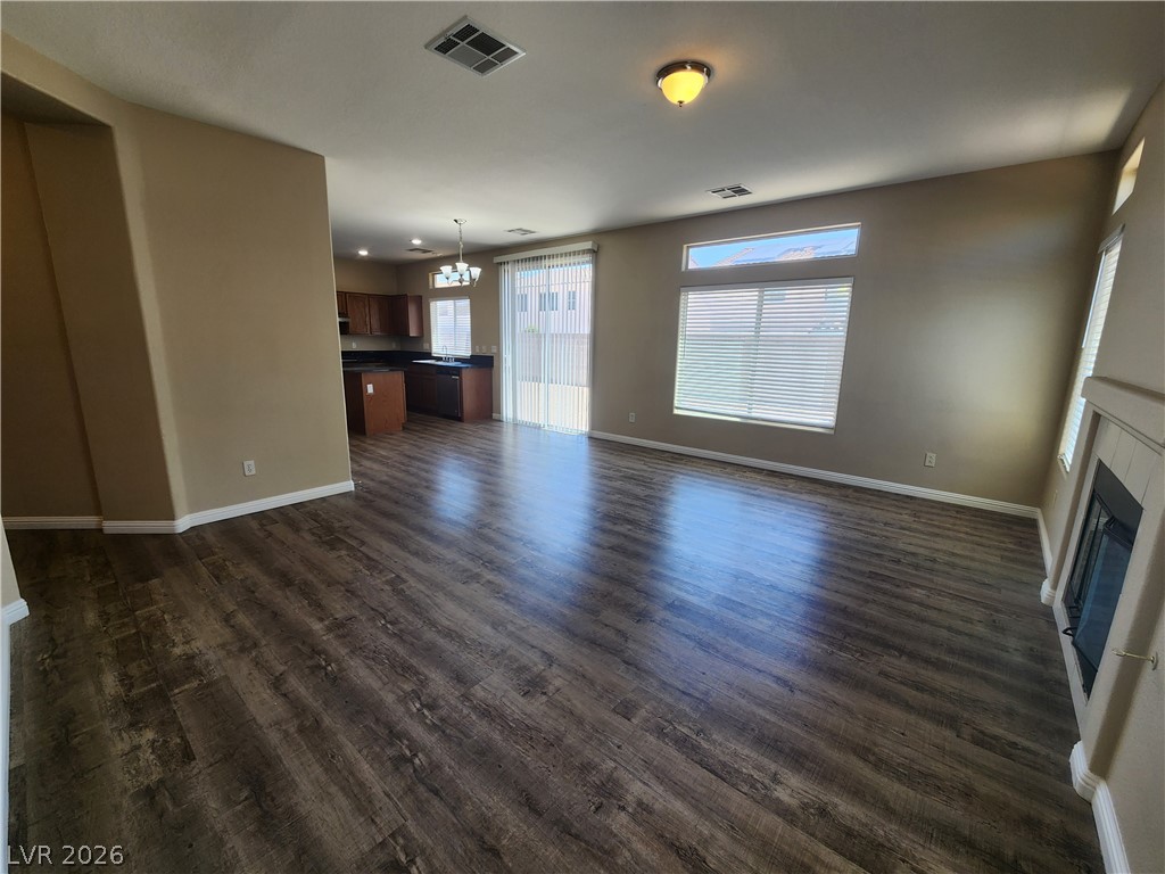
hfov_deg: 106.2
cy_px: 437
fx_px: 438
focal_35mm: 13
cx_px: 582
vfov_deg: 89.9
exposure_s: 1/120
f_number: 2.2
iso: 80
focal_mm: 2.2
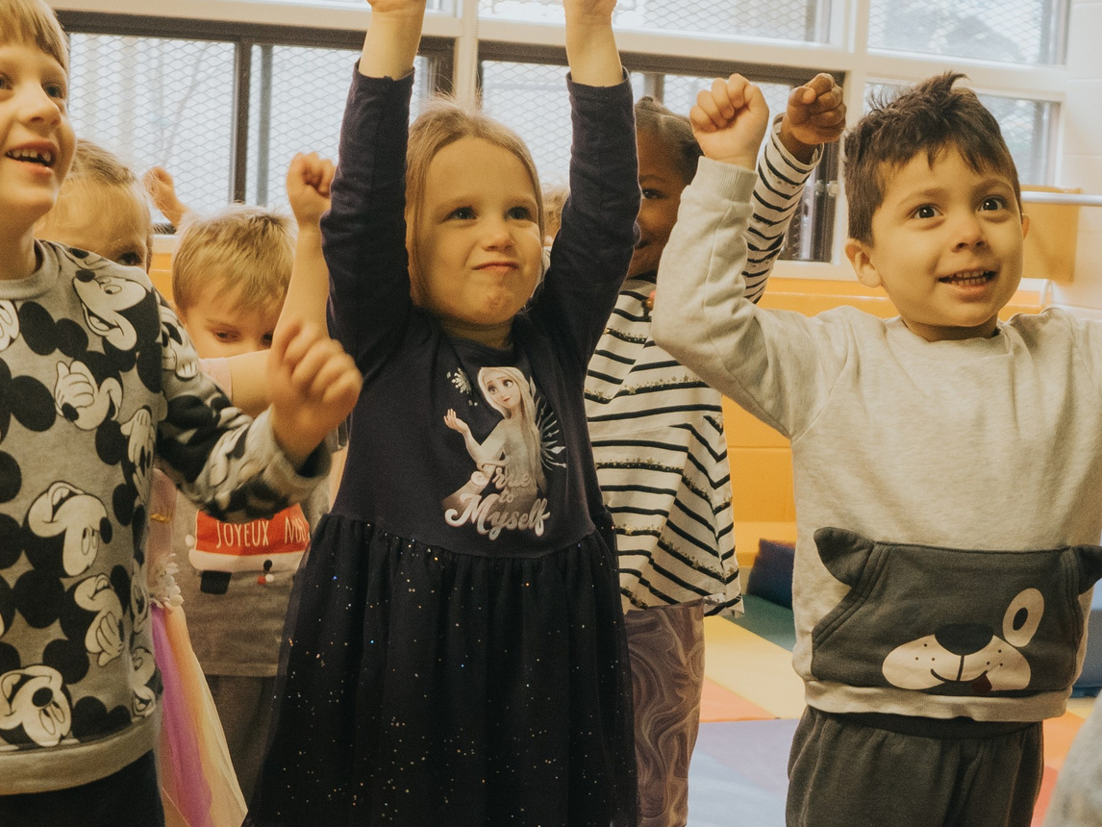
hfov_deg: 29.0
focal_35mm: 67
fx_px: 2133
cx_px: 582
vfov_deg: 21.8
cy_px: 571
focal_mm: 15
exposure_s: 1/200
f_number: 2.8
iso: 800
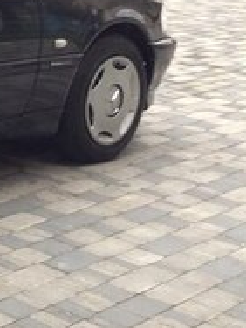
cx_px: -246
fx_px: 1099
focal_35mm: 116
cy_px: 18
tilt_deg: -9.1
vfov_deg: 16.7
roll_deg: -1.9
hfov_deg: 11.5
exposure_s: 1/30
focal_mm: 4.12
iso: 50
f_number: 2.4
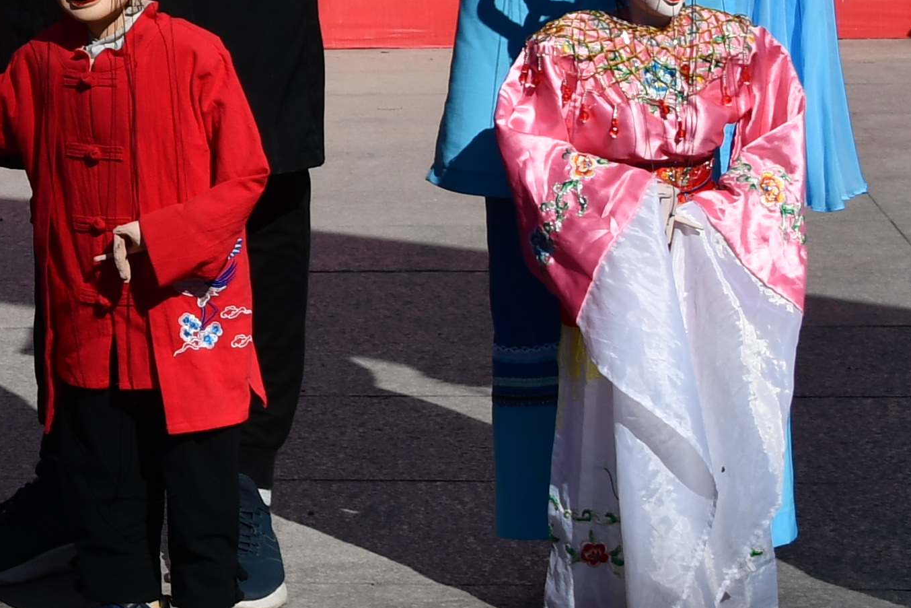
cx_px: -770
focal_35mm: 148
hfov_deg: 12.6
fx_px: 3745
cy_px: -207
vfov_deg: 9.1
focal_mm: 24
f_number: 10
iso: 100
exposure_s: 1/400
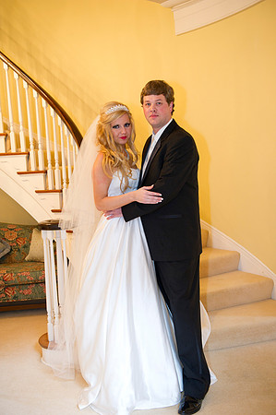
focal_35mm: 38
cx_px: 138
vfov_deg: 50.7
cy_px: 208
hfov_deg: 35.0
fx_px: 438
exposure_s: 1/50
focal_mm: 38
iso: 1250
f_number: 3.5
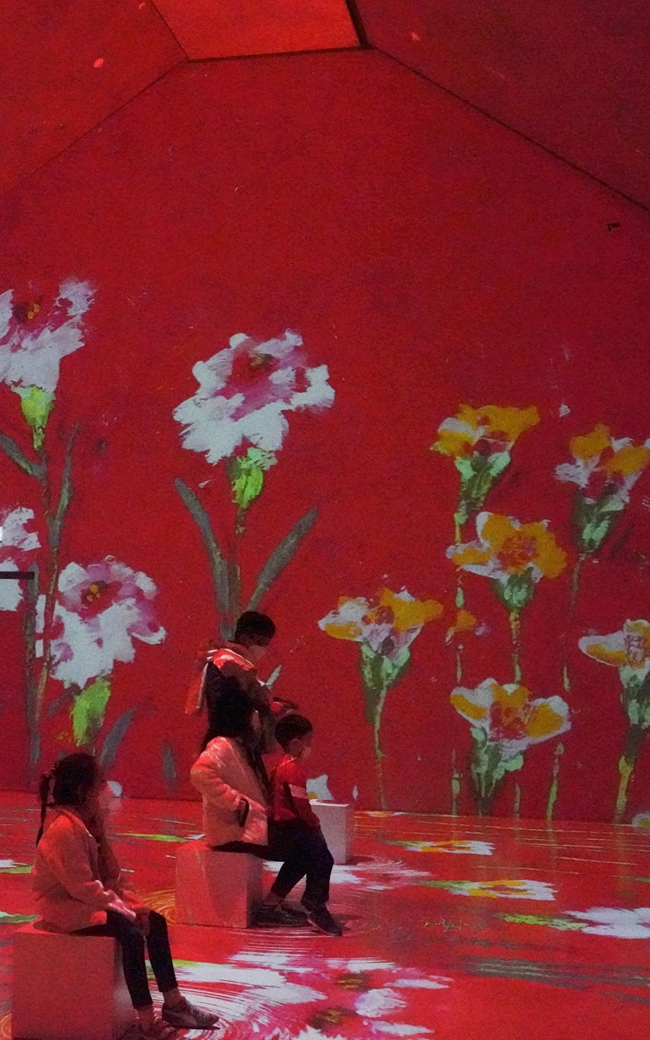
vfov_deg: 37.5
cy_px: 524
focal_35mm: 54
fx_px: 1530
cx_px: 125
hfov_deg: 23.6
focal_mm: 35
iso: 32000
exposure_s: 1/100
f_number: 10
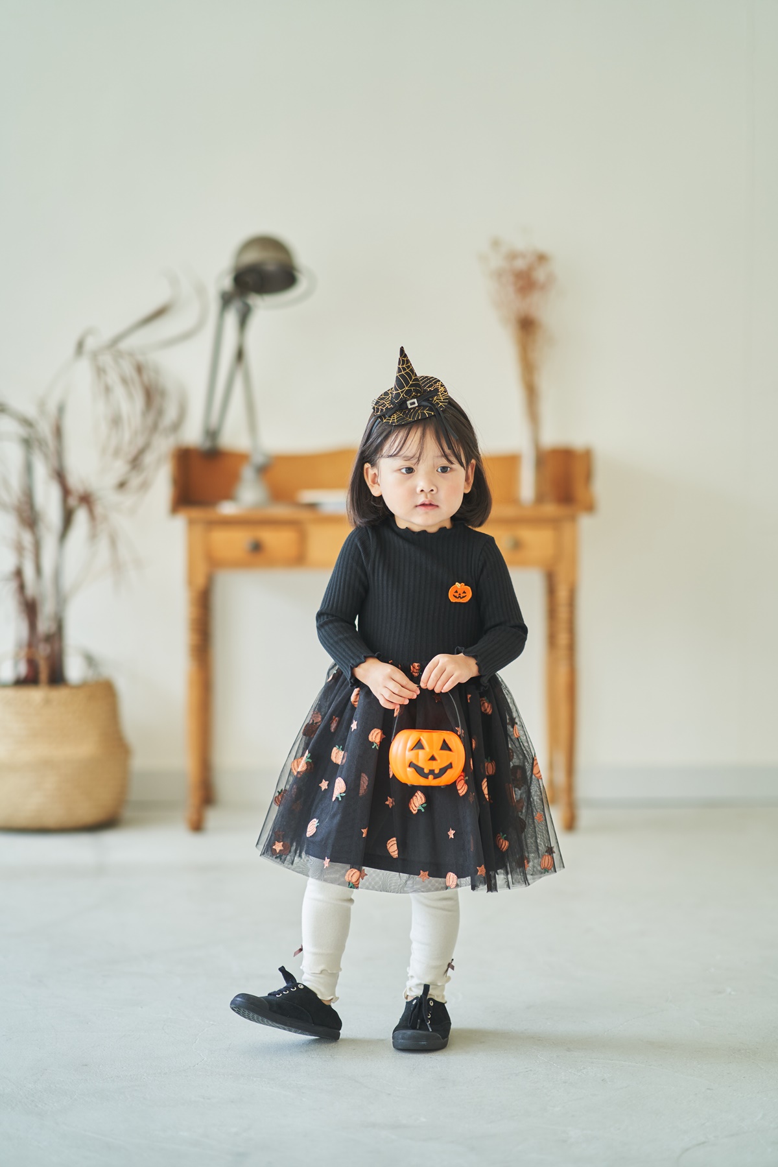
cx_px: 389
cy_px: 584
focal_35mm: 85
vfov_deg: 23.9
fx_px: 2755
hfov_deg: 16.1
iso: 200
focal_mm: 85
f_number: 1.4
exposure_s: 1/250
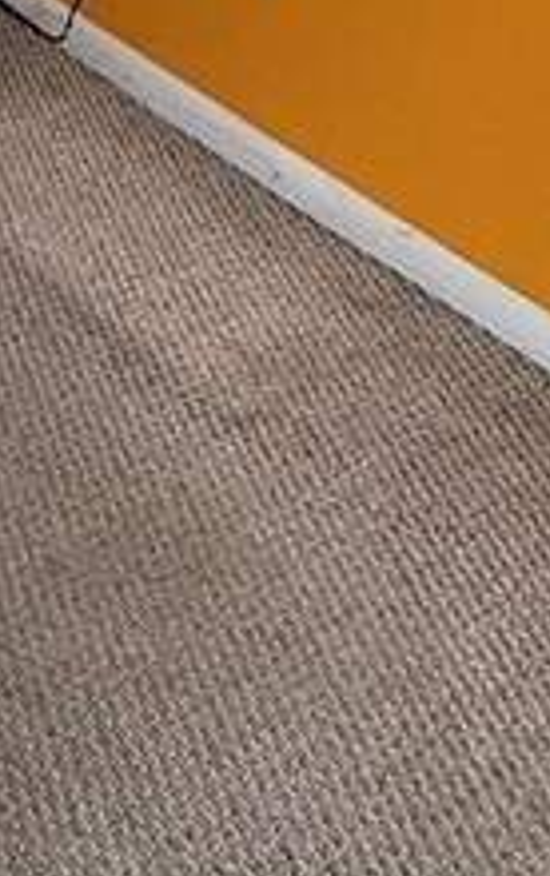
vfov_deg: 23.2
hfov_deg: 15.5
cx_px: -518
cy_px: -482
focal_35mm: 69
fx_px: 1651
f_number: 2.2
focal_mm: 2.22
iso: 160
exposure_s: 1/120
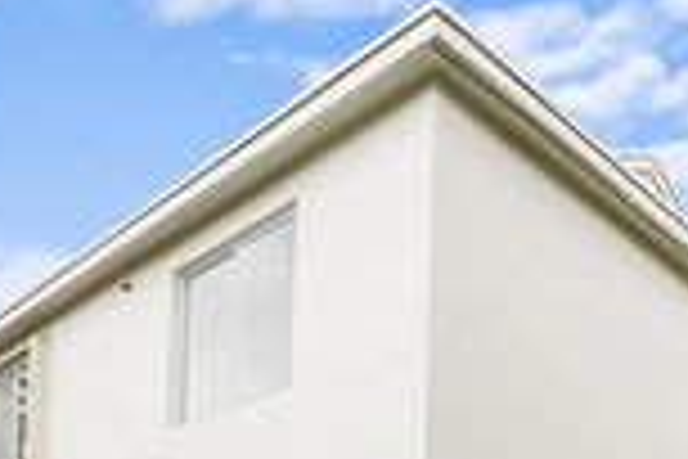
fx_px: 841
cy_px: 673
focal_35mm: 44
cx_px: 364
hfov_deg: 44.5
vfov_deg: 24.4
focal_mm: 14
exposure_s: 1/30
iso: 200
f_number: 9
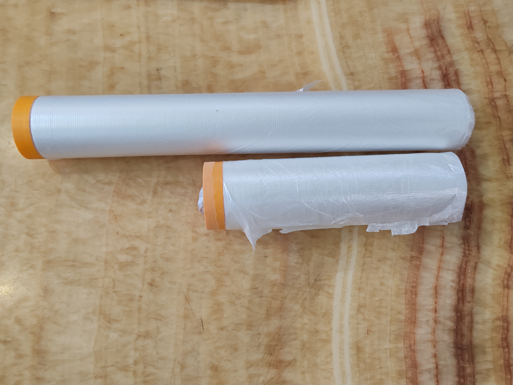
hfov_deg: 65.3
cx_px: 256
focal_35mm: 27
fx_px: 400
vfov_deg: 51.4
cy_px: 192
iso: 2000
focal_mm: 6.12
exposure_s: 1/50
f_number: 1.9
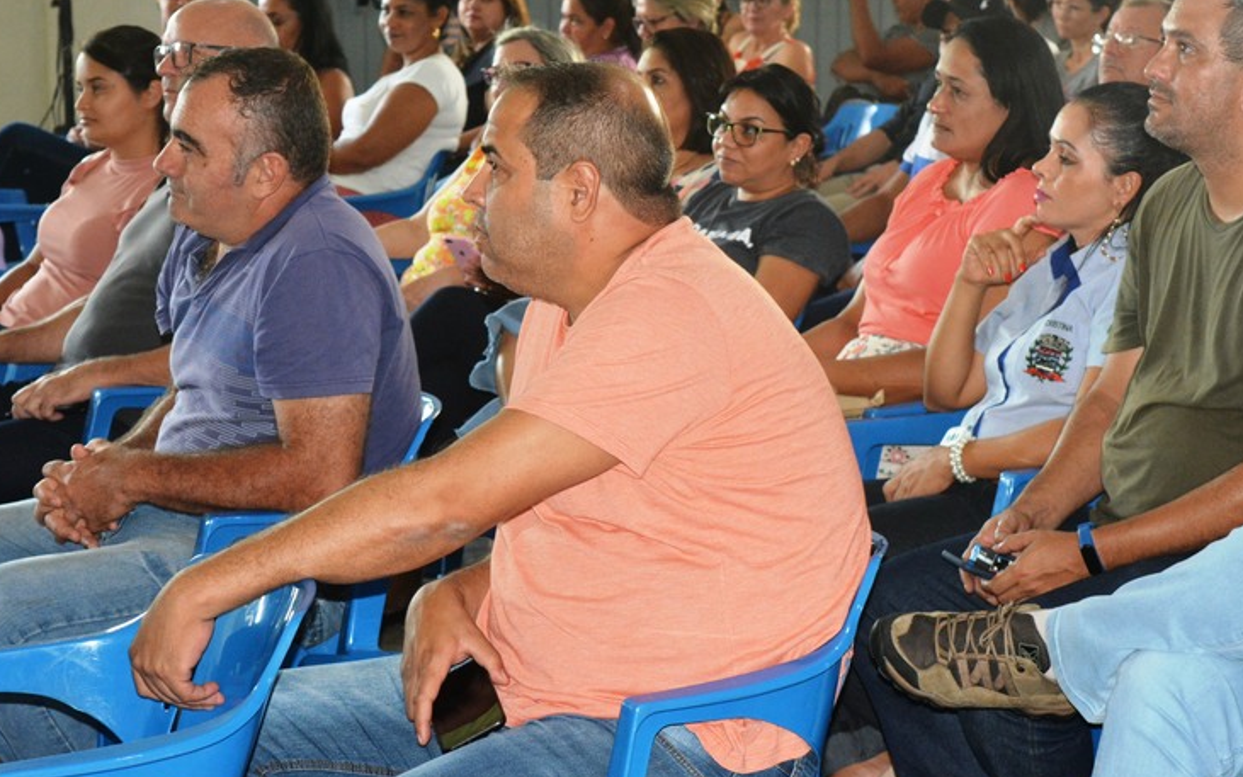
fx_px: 3511
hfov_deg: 20.1
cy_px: 388
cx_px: 631
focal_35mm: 104
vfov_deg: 12.6
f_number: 5.6
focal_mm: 55
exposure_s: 1/60
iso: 1800
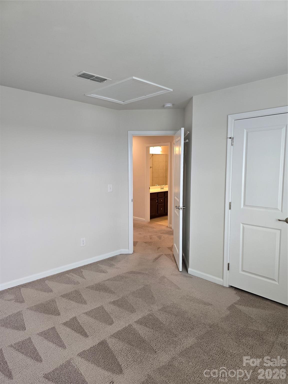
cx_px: 144
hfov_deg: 58.9
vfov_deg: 73.9
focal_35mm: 23
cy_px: 192
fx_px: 255
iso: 125
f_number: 1.7
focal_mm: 6.3
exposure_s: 1/120
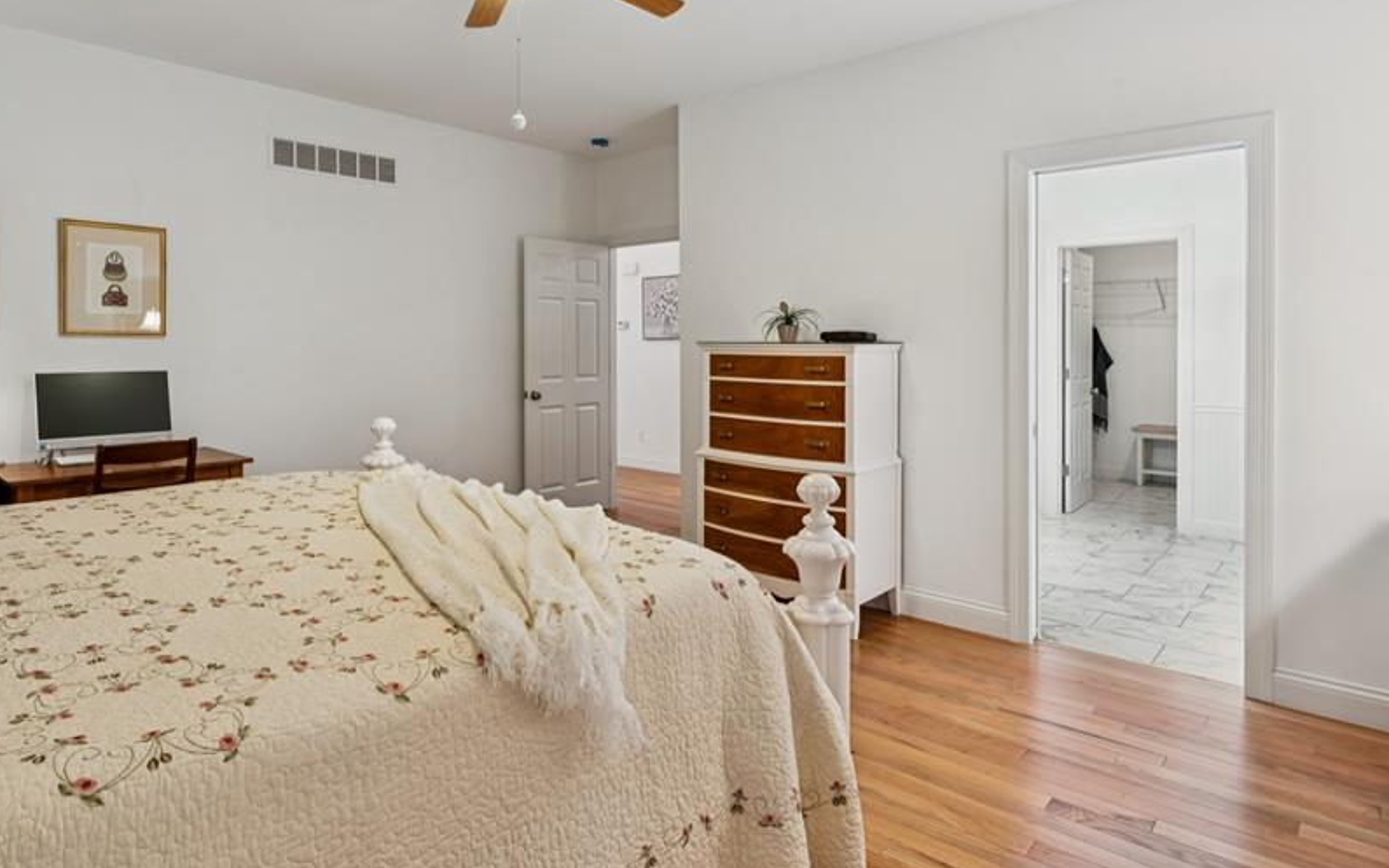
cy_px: 355
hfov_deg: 81.8
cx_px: 636
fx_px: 800
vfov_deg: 56.6
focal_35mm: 21
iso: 200
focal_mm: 16.1
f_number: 13
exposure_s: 1/1.67
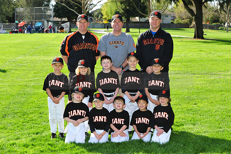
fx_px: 520
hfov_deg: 25.1
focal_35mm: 81
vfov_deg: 16.9
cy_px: 77
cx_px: 116
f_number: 7.1
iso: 200
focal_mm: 80
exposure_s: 1/200
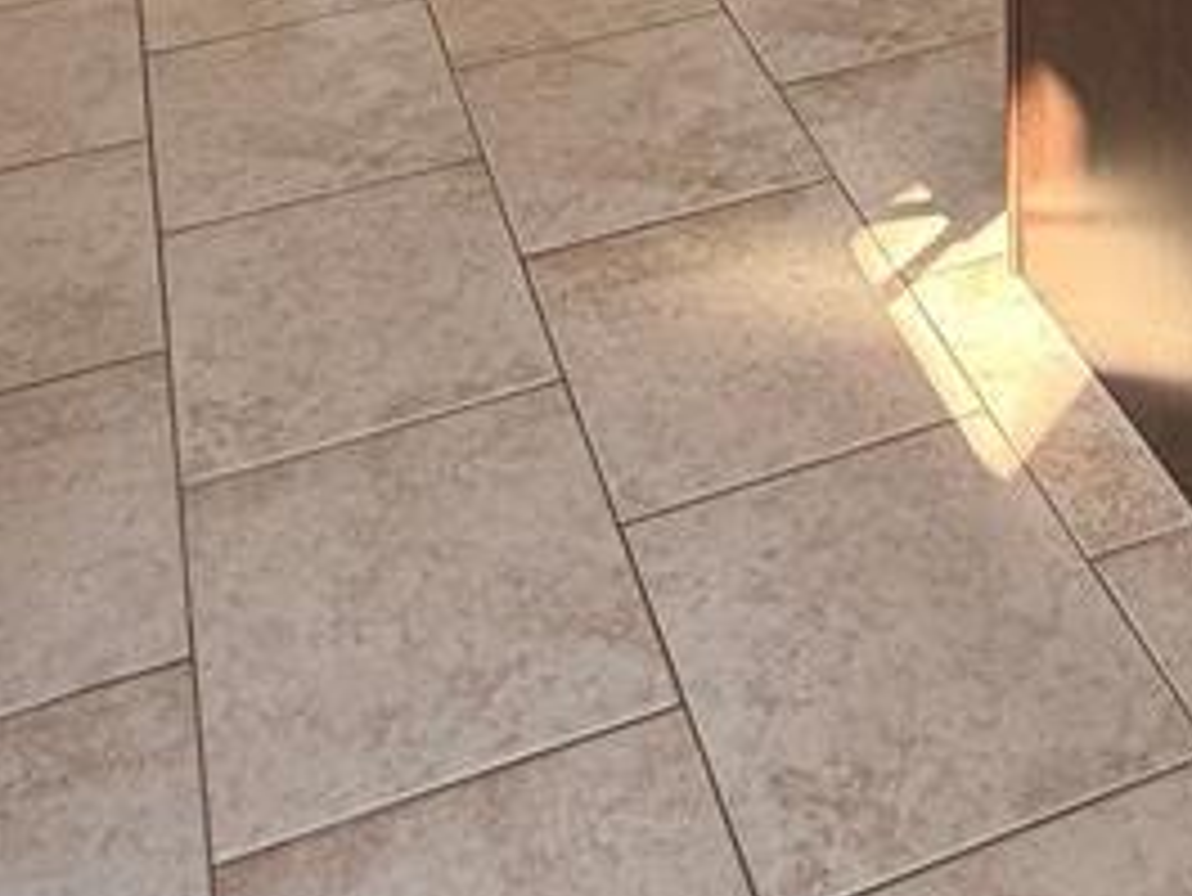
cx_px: 715
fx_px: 1860
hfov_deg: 35.4
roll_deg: +1.7
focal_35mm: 54
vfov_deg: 20.1
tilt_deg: -9.7
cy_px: -689
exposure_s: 1/120
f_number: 2.2
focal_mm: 2.22
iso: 100
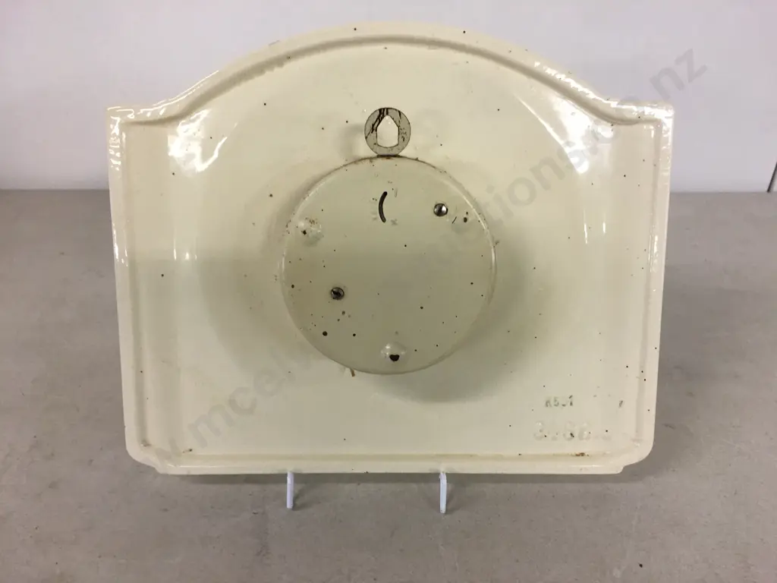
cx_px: 388
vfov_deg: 48.2
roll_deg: +1.0
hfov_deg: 61.7
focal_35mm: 29
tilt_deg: -34.1
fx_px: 651
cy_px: 292
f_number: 2.2
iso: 50
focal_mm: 4.15
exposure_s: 1/33
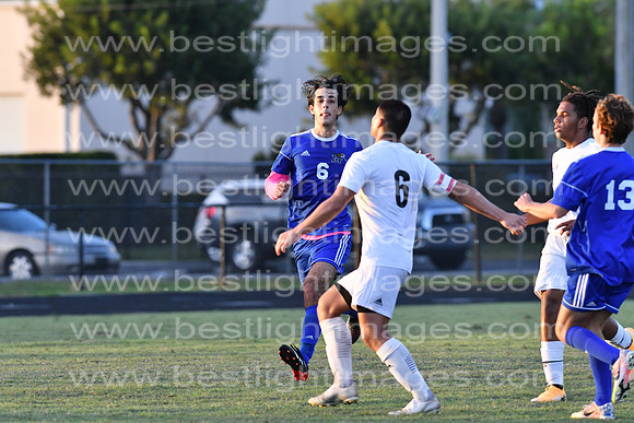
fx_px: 7926
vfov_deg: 3.1
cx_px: 317
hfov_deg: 4.6
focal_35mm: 450
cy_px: 212
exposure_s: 1/1000
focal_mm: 300
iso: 1600
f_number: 4.5
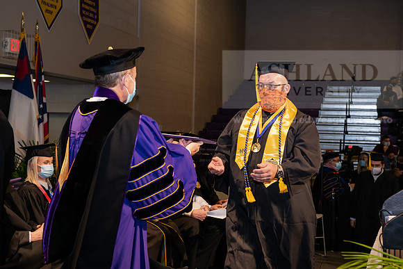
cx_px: 202
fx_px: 694
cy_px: 134
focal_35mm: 62
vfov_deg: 21.9
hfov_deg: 32.4
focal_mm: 62
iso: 1600
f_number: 6.3
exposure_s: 1/200
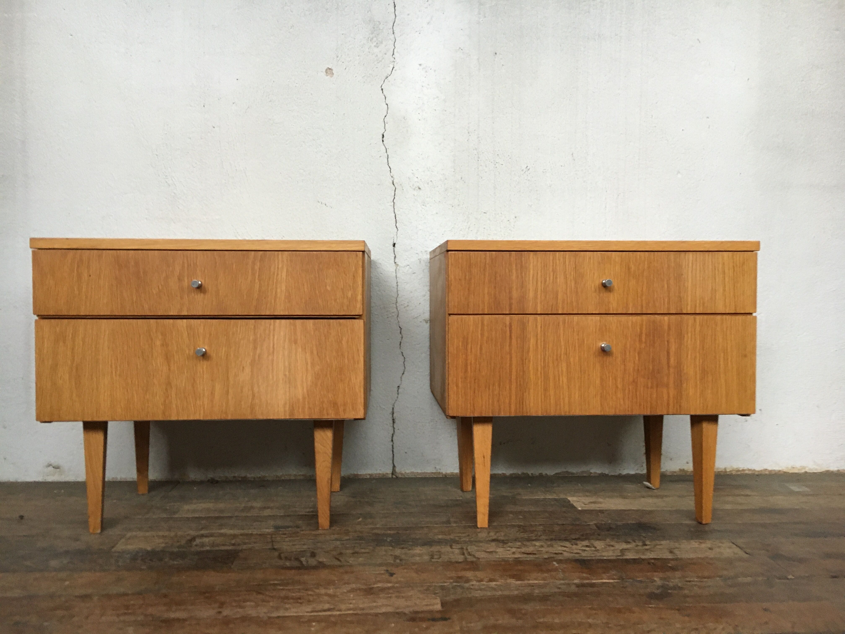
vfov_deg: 48.2
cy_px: 317
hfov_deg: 61.7
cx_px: 422
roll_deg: -0.6
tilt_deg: -2.5
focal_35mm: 29
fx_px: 708
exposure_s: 1/33
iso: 200
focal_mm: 4.15
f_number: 2.2
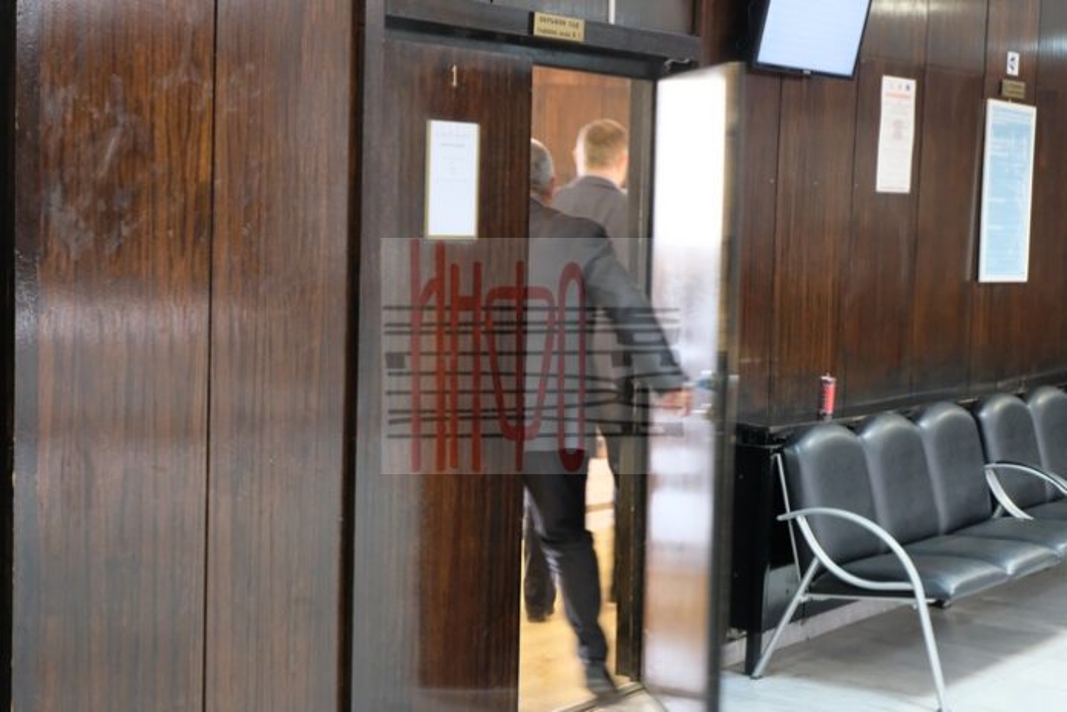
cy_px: 356
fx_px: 2015
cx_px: 534
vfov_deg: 20.0
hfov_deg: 29.7
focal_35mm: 68
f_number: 5.6
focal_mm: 45.2
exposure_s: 1/28
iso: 6400
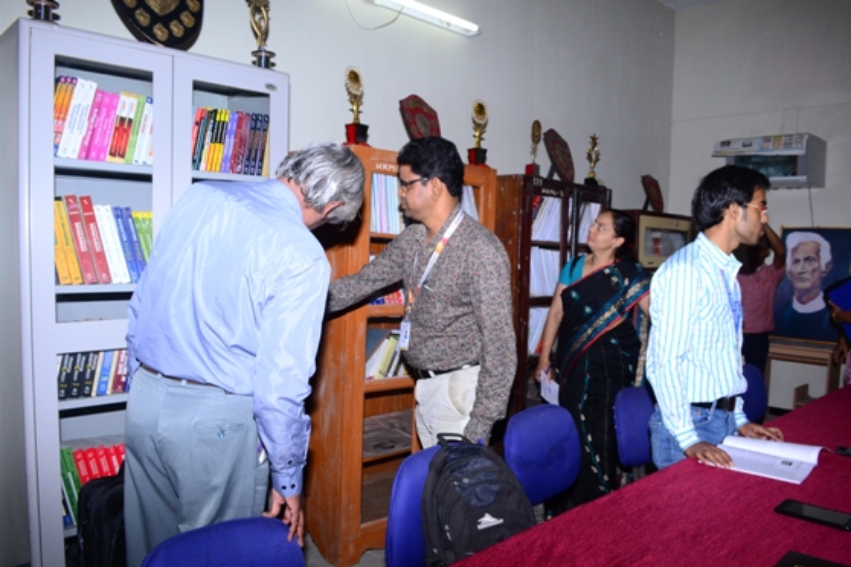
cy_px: 284
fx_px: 638
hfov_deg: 67.4
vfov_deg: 47.9
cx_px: 426
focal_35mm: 27
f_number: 9
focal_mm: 18
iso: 800
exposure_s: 1/125
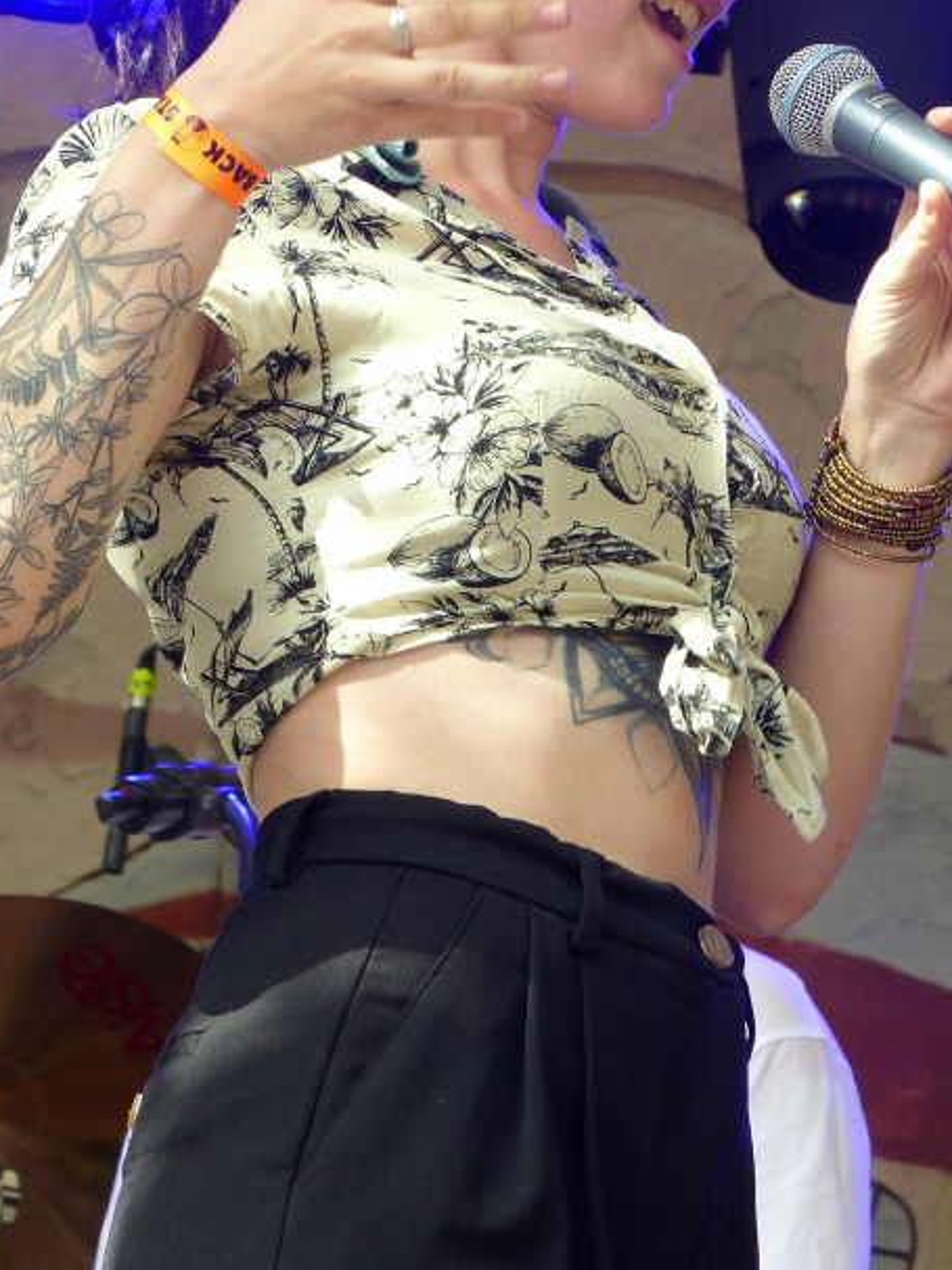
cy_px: 341
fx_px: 7740
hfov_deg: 7.0
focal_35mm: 211
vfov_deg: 9.4
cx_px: 531
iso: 100
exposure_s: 1/160
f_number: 4
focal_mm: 23.1
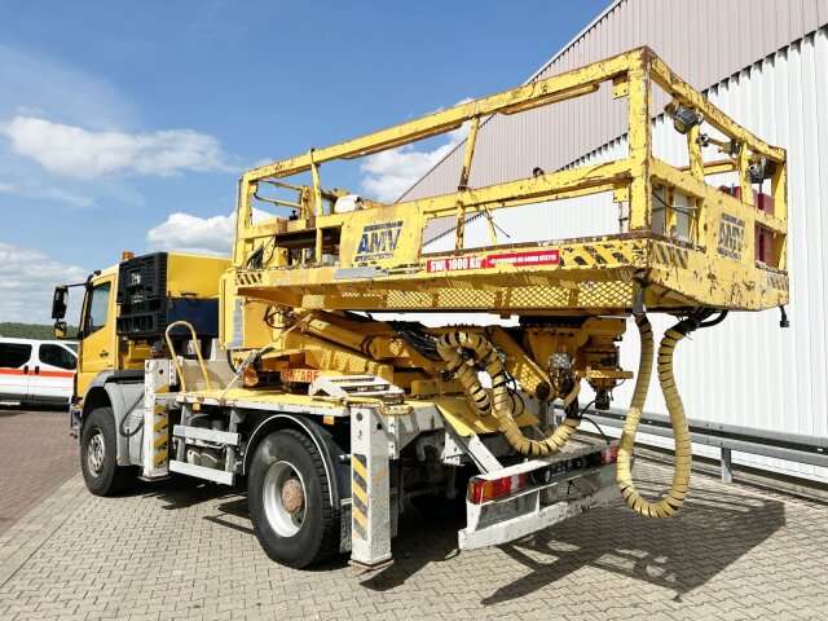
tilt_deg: +4.7
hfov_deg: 67.3
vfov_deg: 53.1
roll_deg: -0.5
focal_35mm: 26
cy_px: 310
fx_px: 622
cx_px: 414
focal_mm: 5.7
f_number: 1.5
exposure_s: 1/6993
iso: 50
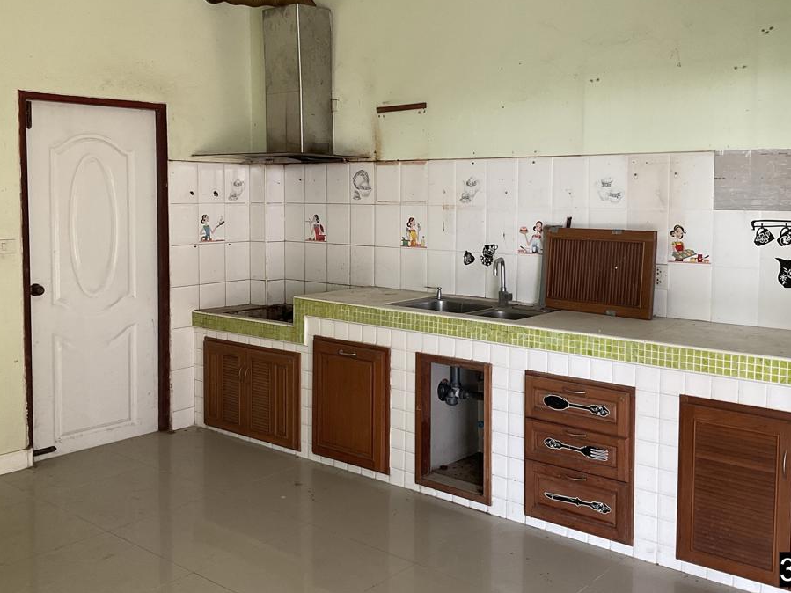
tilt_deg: -4.2
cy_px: 240
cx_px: 411
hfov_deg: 50.1
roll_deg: -0.6
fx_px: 845
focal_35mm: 37
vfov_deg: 38.5
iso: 50
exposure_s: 1/50
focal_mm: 3
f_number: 1.8
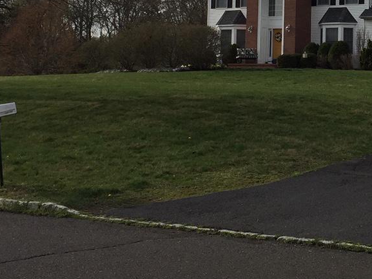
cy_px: -1
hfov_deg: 23.1
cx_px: 347
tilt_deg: +5.3
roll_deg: -1.2
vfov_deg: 17.6
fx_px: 881
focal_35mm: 82
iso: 32
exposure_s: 1/2639
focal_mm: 4.15
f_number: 2.2
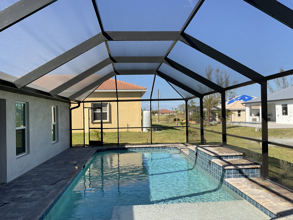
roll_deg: +1.0
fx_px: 245
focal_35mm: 29
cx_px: 146
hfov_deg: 61.7
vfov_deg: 48.2
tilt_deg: +0.1
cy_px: 110
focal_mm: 3
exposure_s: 1/1121
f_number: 1.8
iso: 16
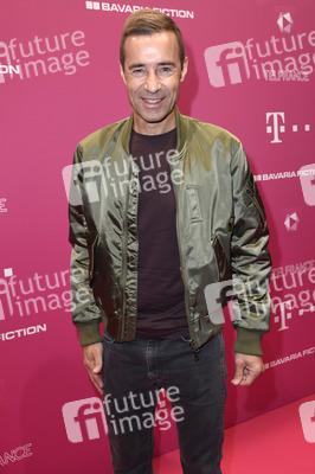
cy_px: 237
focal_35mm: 39
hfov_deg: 34.2
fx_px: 513
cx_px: 158
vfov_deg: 49.6
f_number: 6.3
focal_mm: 26
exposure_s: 1/160
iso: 500
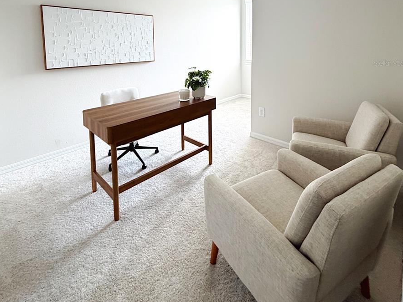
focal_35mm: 19
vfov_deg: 63.1
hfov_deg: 84.7
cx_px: 201
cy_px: 63
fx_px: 221
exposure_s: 1/65
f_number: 2.2
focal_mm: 2.22
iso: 320
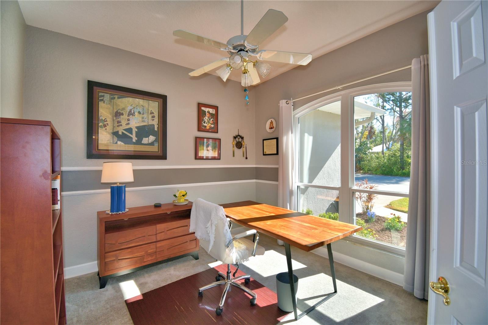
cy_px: 162
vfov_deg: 77.3
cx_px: 244
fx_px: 203
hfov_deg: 100.4
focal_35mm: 15
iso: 100
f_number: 4.5
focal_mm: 10
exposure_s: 1/125
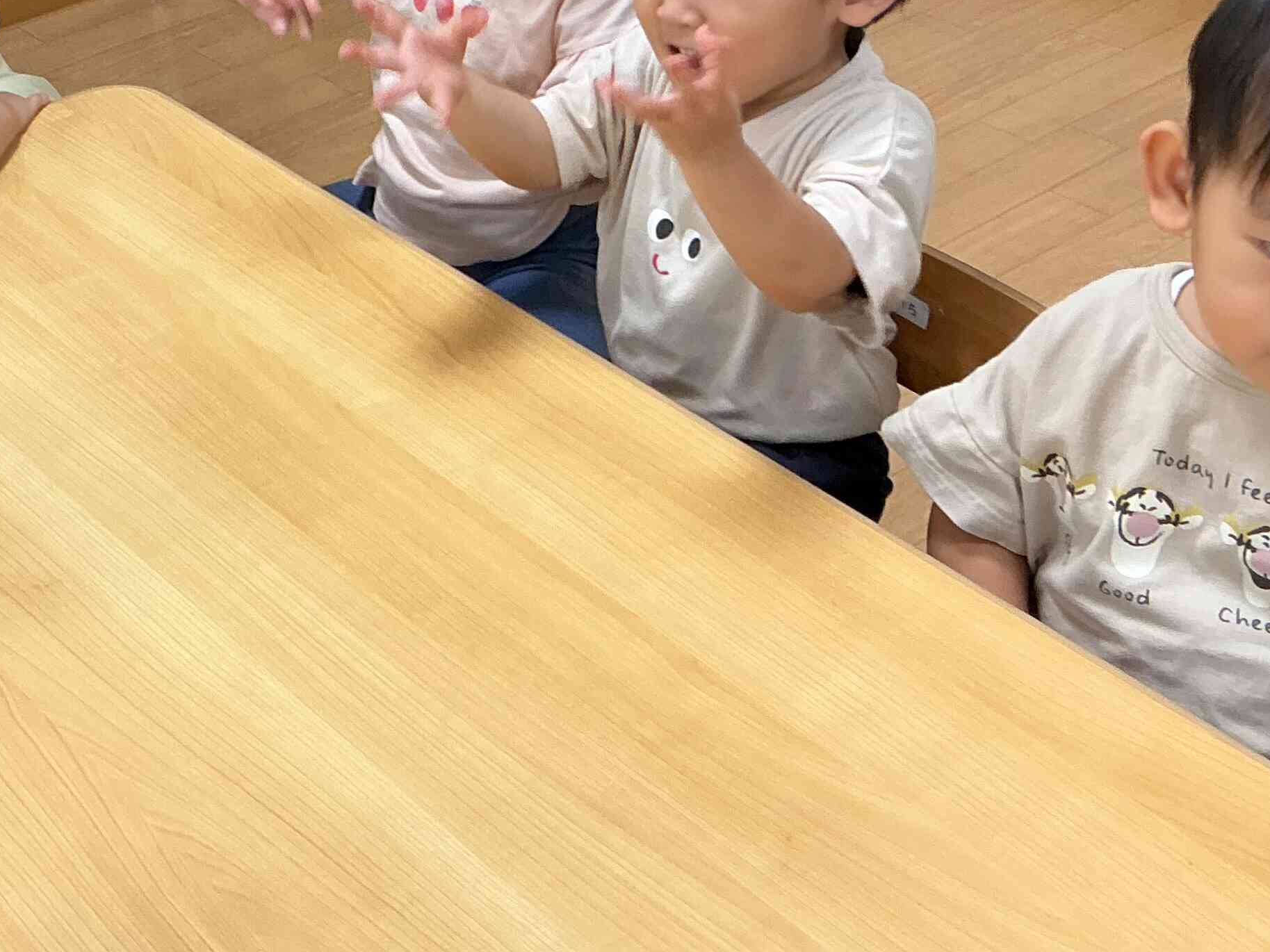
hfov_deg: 29.8
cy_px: 247
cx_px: 329
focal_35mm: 64
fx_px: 2348
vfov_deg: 22.7
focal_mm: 3
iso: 50
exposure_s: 1/60
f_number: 1.8
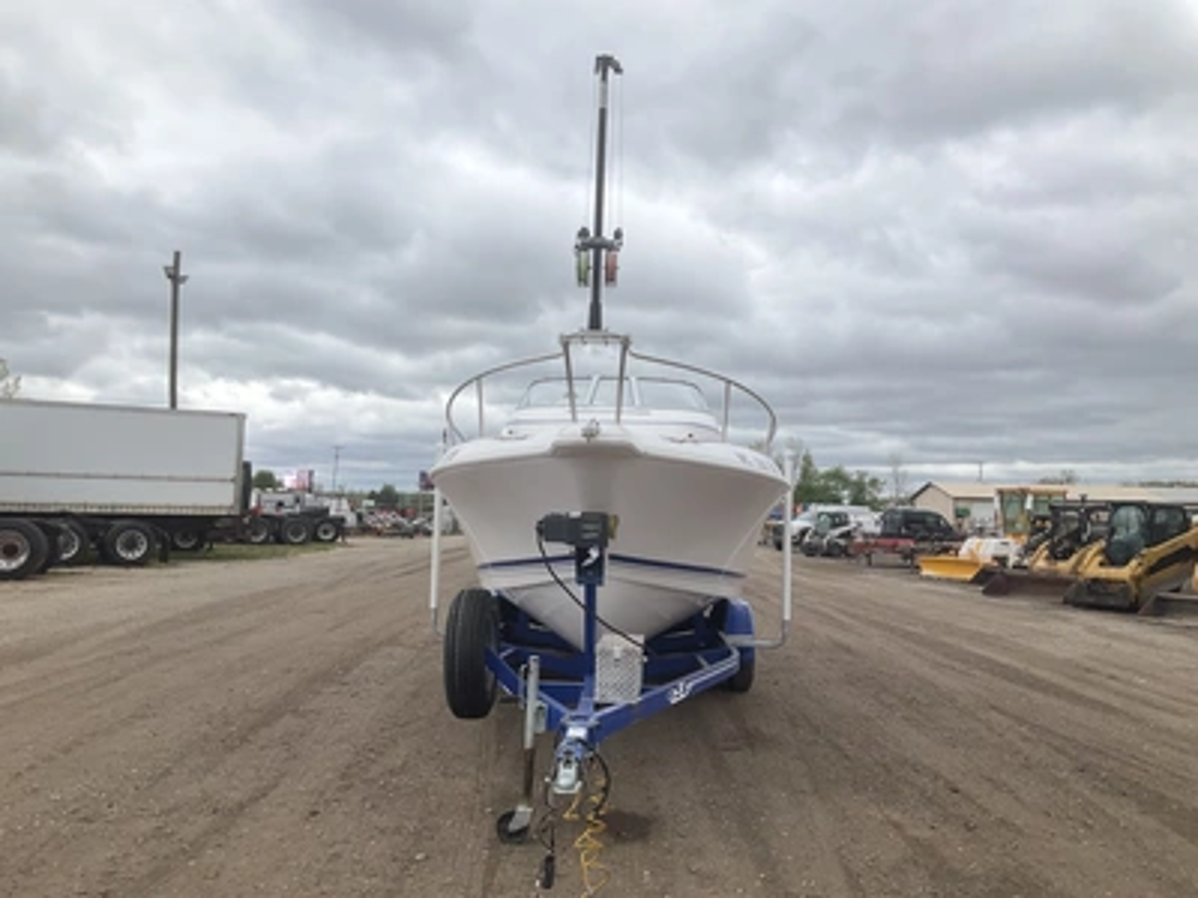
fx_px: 1004
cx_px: 599
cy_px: 449
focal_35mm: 29
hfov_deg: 61.7
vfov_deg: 48.2
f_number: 1.8
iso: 25
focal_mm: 3
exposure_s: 1/1786
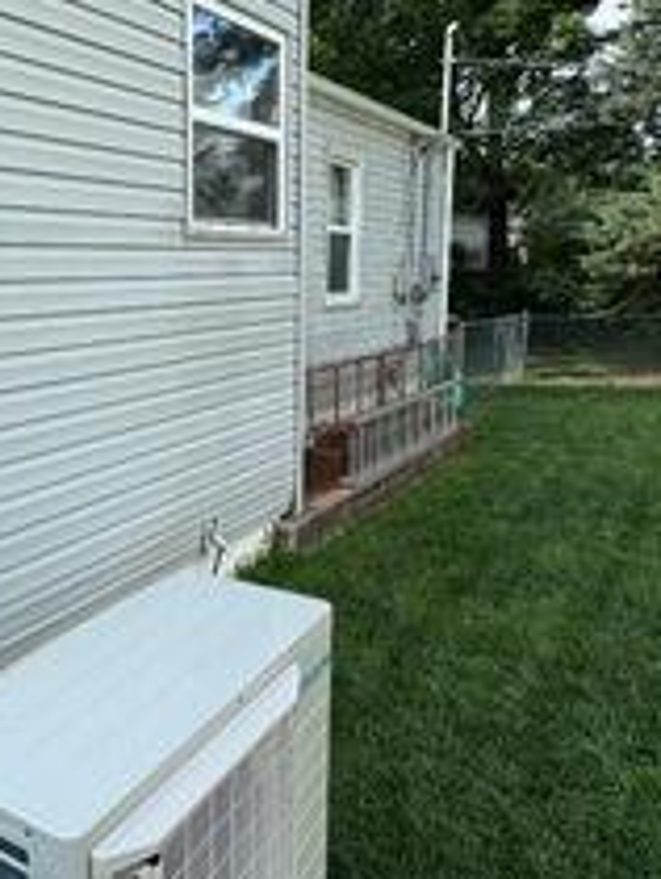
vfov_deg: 56.5
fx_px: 813
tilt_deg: -6.9
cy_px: 368
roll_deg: +1.5
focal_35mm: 32
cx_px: 42
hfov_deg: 40.2
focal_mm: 2.22
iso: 40
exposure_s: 1/591
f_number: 2.2
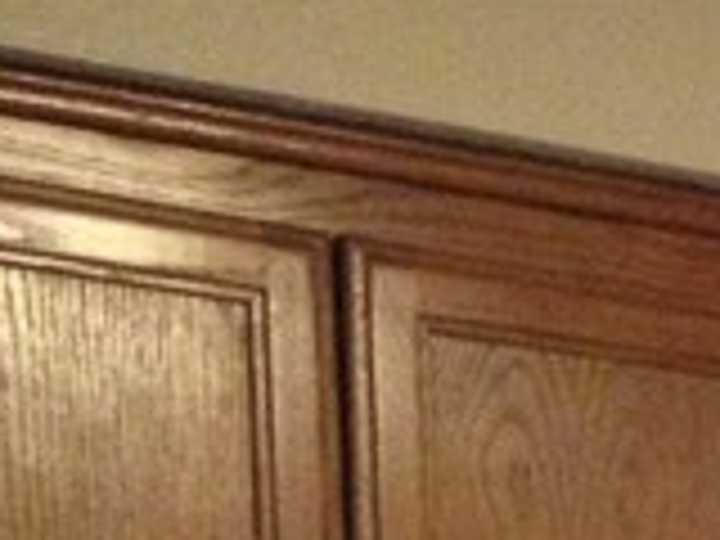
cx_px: 2277
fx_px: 4659
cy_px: 1706
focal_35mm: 224
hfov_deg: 7.6
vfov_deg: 6.1
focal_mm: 4.28
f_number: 2.4
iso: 320
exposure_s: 1/16
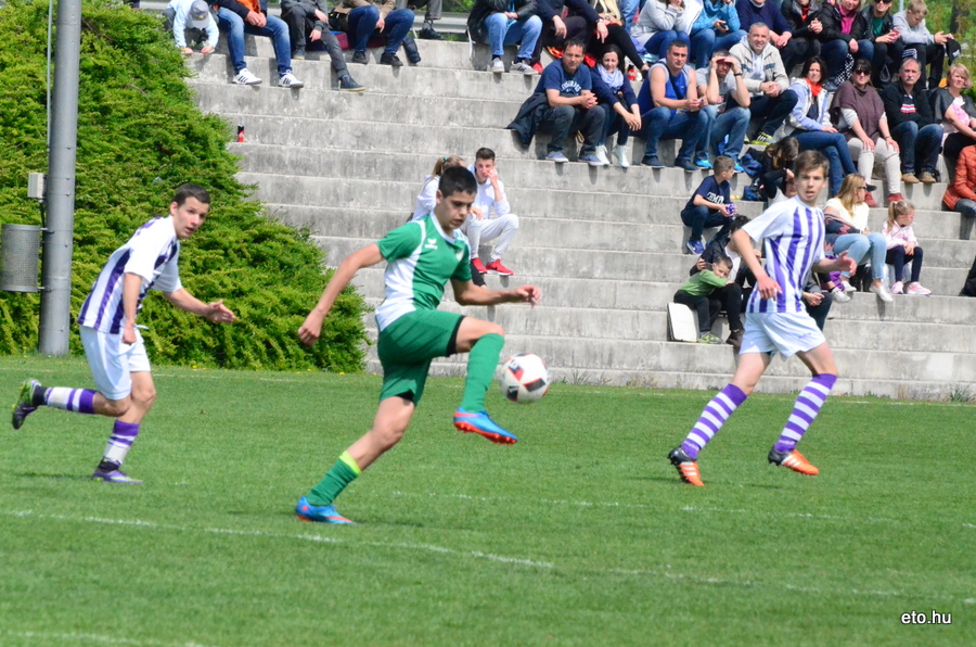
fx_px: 10957
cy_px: 324
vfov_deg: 3.4
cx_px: 488
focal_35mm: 405
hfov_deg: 5.1
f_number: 14
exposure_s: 1/8000
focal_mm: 270
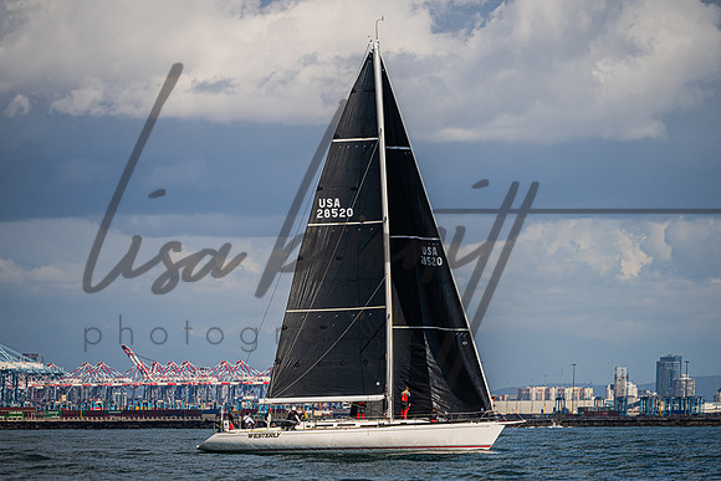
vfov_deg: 3.8
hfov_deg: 5.7
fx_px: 7292
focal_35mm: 364
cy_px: 237
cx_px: 361
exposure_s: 1/4000
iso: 400
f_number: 5.6
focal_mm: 300
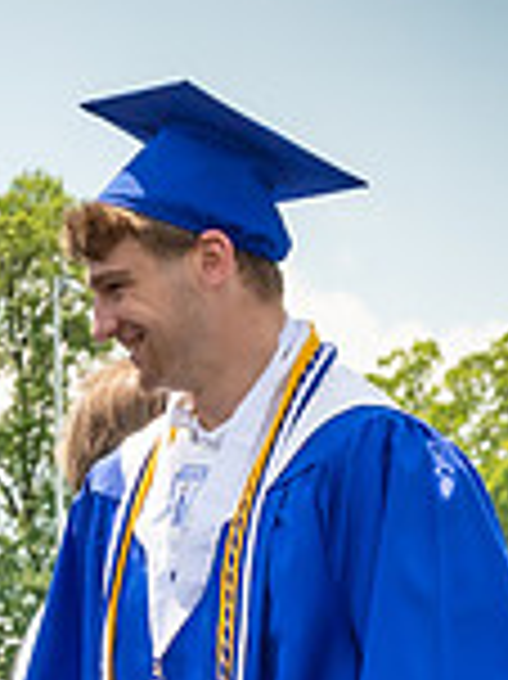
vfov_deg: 8.2
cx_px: -70
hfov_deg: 6.2
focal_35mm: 238
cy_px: 959
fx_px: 4664
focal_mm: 36
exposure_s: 1/800
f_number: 7.1
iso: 200
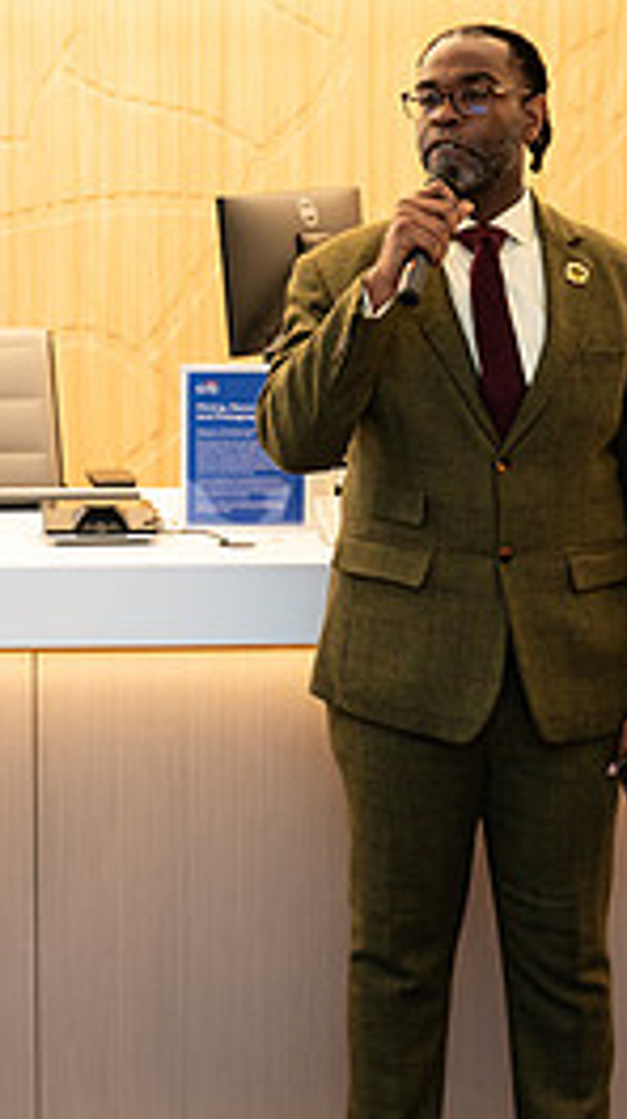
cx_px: -20
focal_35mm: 81
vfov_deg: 26.1
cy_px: 368
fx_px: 2400
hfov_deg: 14.6
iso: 400
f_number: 3.2
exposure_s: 1/125
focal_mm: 33.5
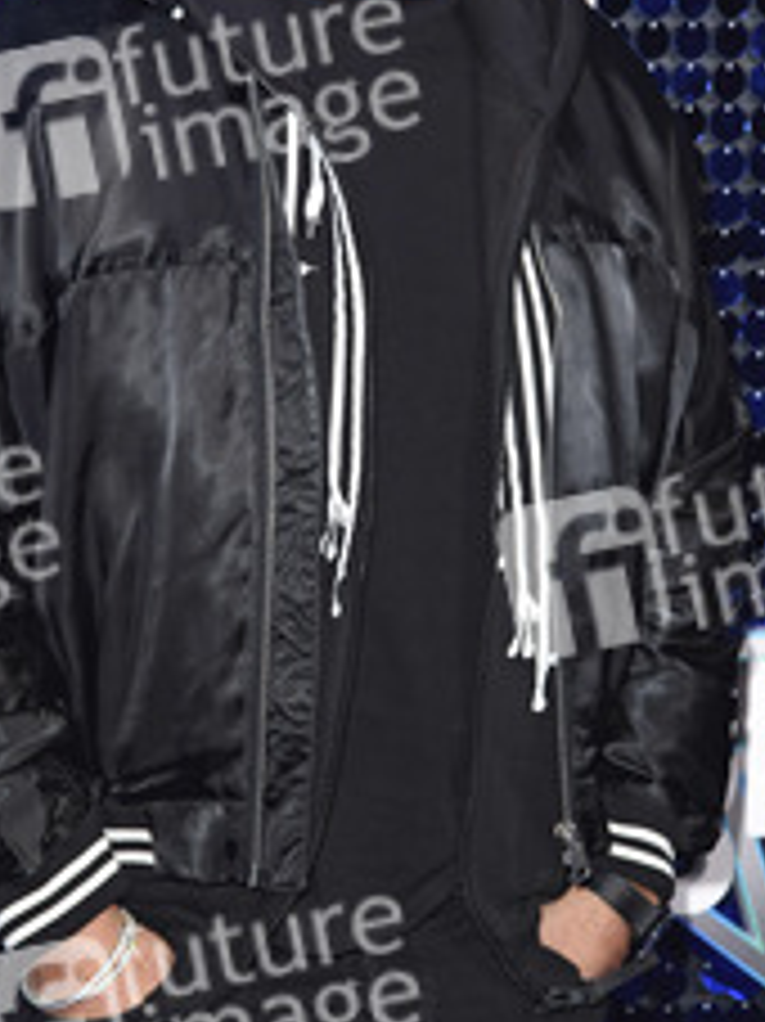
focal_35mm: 156
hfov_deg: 9.5
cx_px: 322
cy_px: 329
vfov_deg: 12.6
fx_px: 4601
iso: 800
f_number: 5.6
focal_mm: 92
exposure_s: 1/250
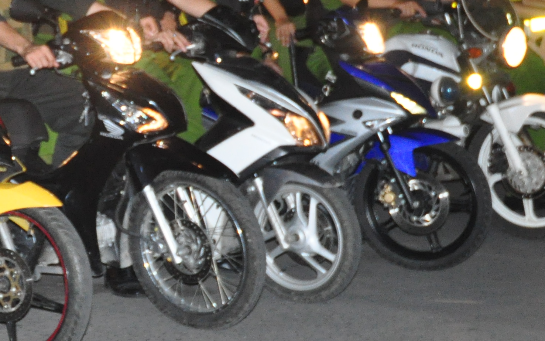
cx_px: -106
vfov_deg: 9.5
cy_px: -19
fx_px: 2042
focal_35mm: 137
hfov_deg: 14.7
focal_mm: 31
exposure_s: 1/60
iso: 1600
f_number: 4
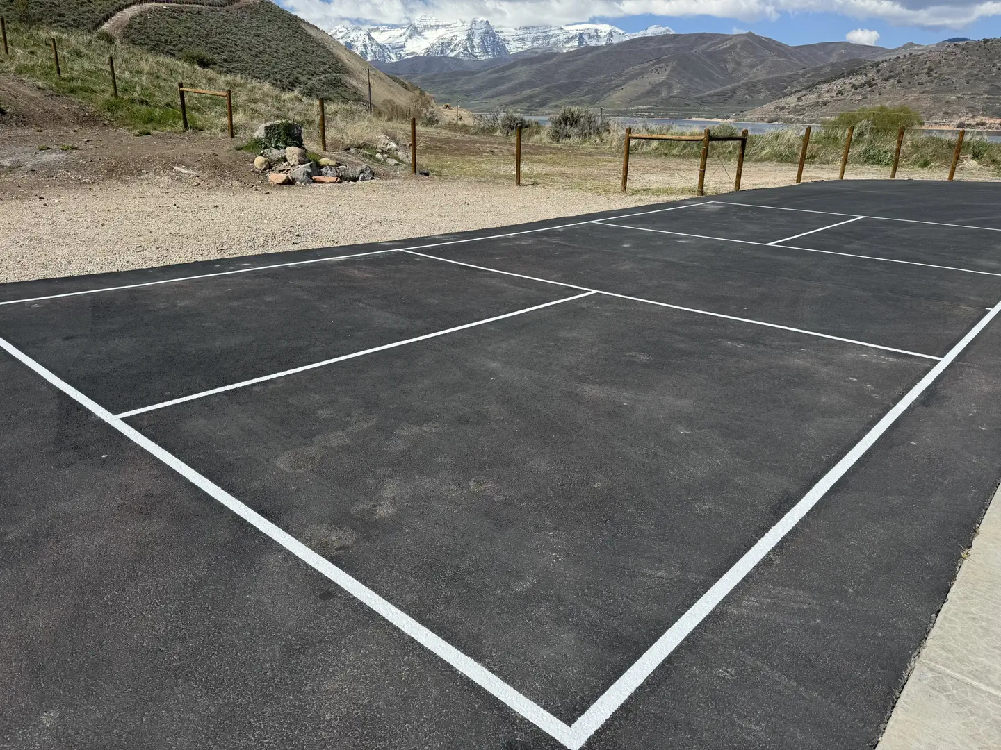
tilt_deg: -21.0
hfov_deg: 71.6
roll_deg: -1.2
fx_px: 694
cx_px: 500
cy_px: 375
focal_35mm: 24
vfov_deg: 56.8
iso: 80
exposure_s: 1/5814
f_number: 1.78
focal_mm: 6.76
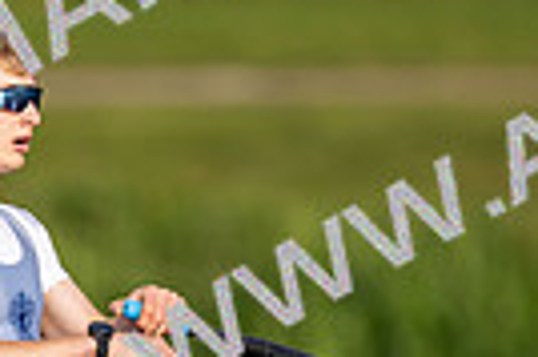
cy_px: 459
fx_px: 38763
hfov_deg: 0.8
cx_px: -169
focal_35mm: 2597
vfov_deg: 0.5
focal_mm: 600
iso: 200
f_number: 4
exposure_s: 1/2500
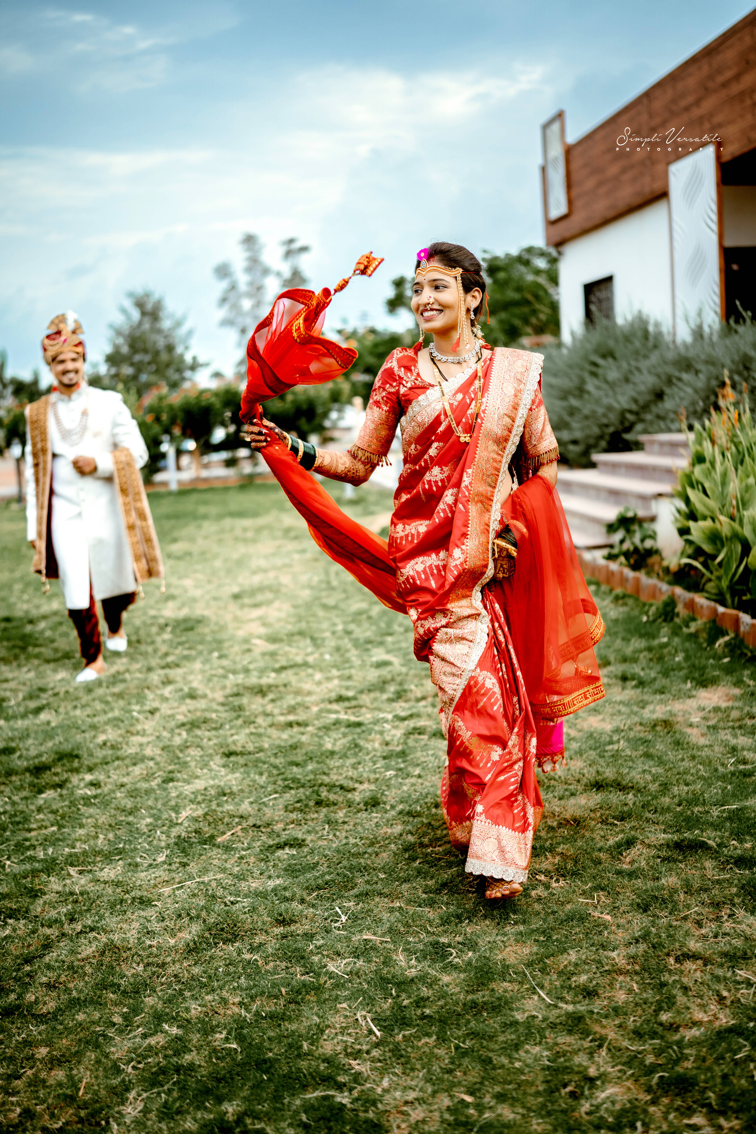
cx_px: 378
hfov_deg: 37.9
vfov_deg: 54.4
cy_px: 567
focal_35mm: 35
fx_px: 1102
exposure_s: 1/1600
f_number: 1.4
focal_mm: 35
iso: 100
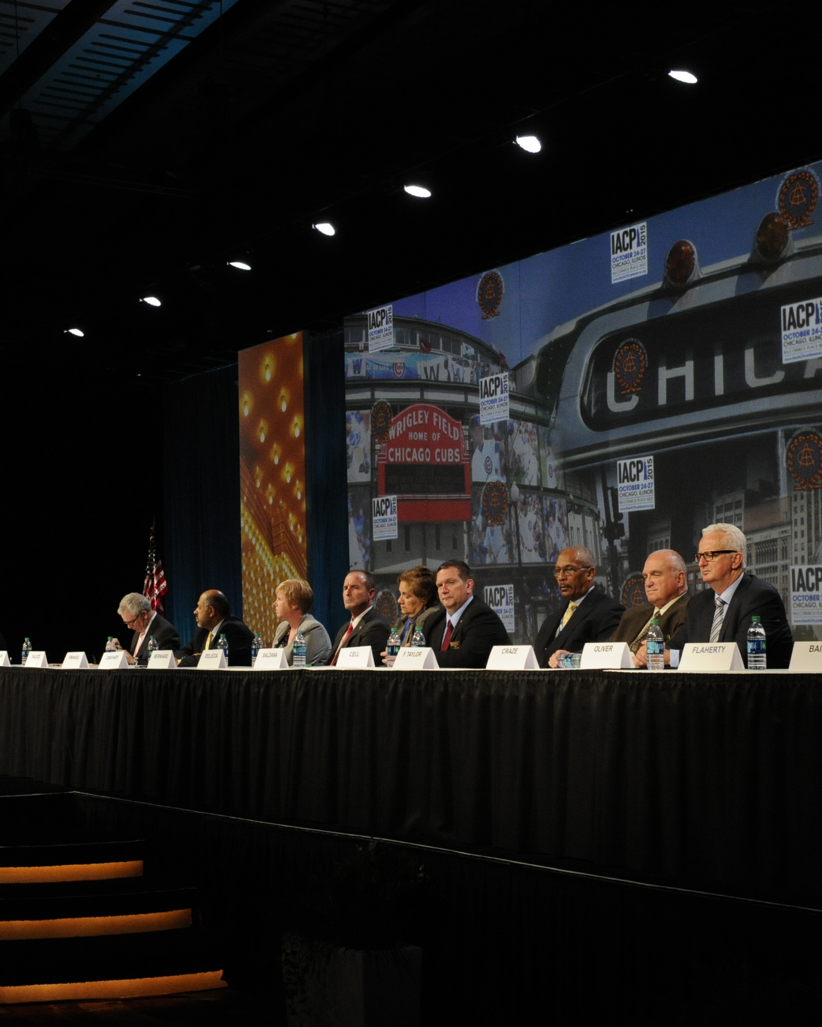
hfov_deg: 25.4
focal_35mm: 60
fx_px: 1824
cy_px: 509
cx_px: 454
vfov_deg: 31.4
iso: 6400
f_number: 8
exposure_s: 1/250
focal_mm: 42
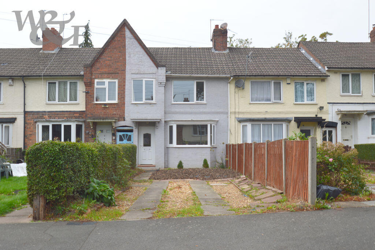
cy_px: 125
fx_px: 375
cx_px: 188
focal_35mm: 36
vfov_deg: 36.9
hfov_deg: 53.1
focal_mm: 24
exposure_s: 1/125
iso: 140
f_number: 5.6
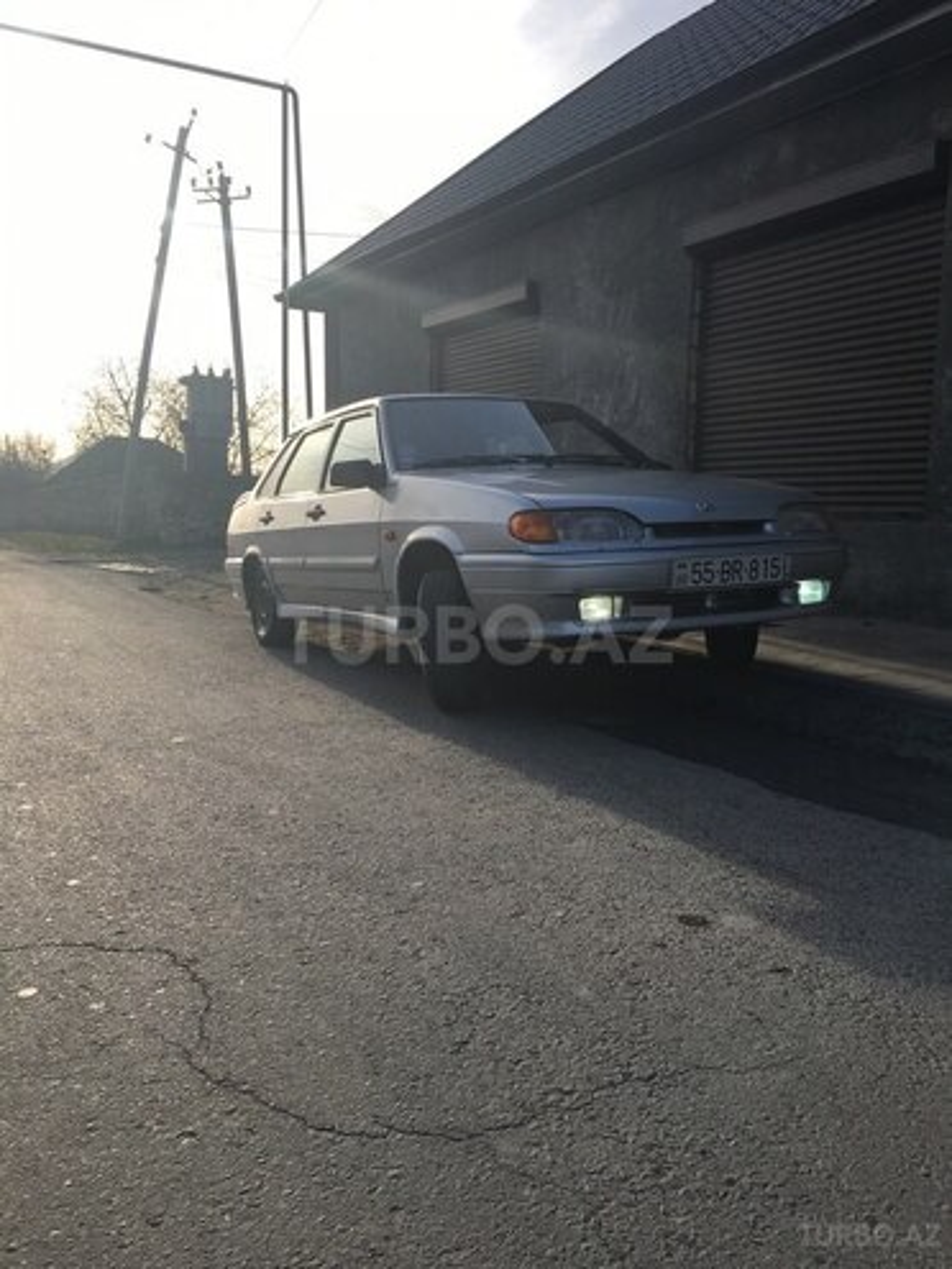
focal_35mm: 29
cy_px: 634
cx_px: 476
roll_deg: -1.0
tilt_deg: -6.4
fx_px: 1063
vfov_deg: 61.7
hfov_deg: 48.2
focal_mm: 4.15
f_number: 2.2
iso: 25
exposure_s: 1/1040
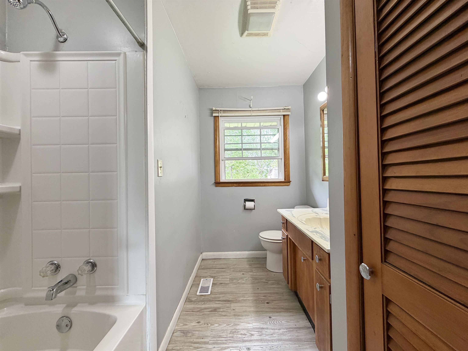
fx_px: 189
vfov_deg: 85.7
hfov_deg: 102.1
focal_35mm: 14
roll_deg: +1.0
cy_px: 176
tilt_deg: +0.8
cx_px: 234
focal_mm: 2.22
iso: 160
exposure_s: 1/60
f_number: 2.2
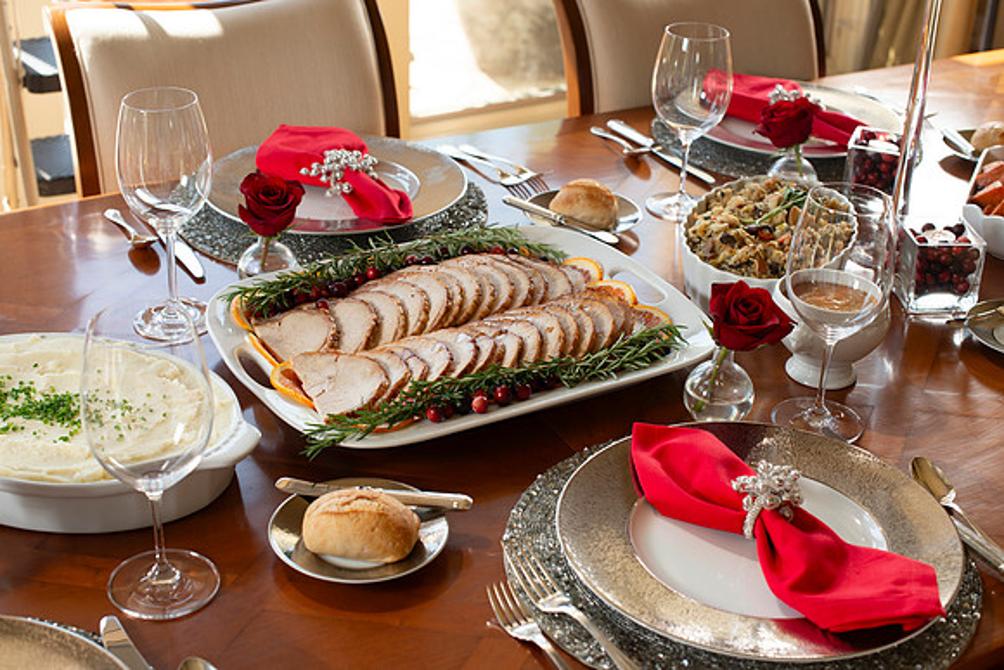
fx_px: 1395
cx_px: 502
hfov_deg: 39.6
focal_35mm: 50
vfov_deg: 27.0
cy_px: 335
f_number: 5.6
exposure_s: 1/100
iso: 250
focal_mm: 50
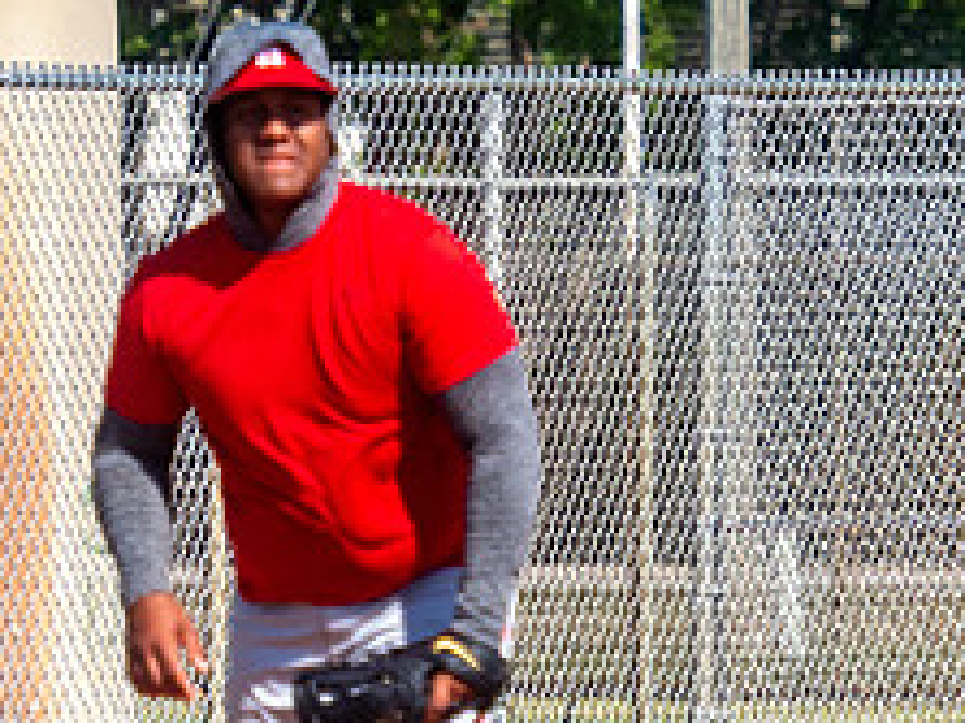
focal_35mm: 1155
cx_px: 129
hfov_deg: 1.7
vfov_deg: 1.3
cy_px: 712
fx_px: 32181
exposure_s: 1/2000
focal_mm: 155
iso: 200
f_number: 4
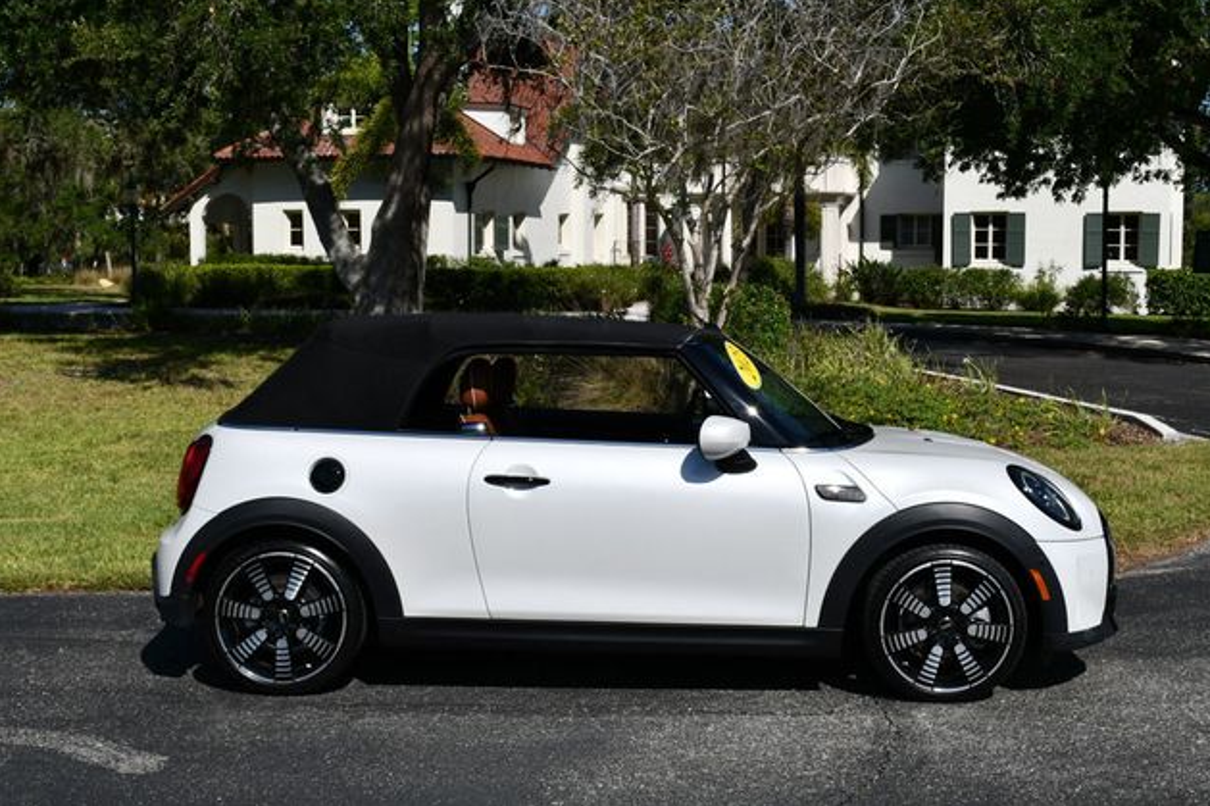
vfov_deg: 25.5
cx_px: 610
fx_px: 1781
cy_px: 396
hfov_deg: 37.5
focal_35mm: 53
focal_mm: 26
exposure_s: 1/400
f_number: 9
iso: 100
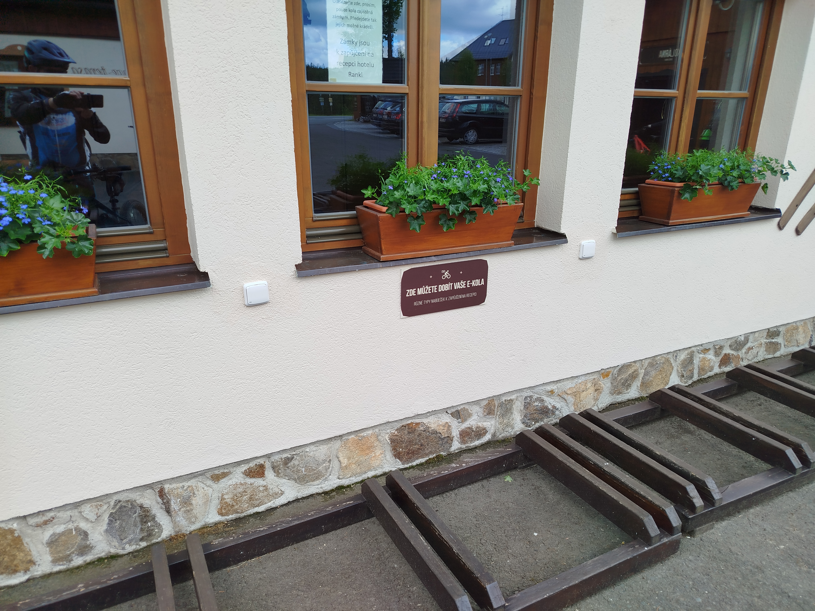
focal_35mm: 24
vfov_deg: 56.8
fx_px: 565
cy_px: 306
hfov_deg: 71.6
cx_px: 408
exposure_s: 1/209
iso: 50
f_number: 1.7
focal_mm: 5.31
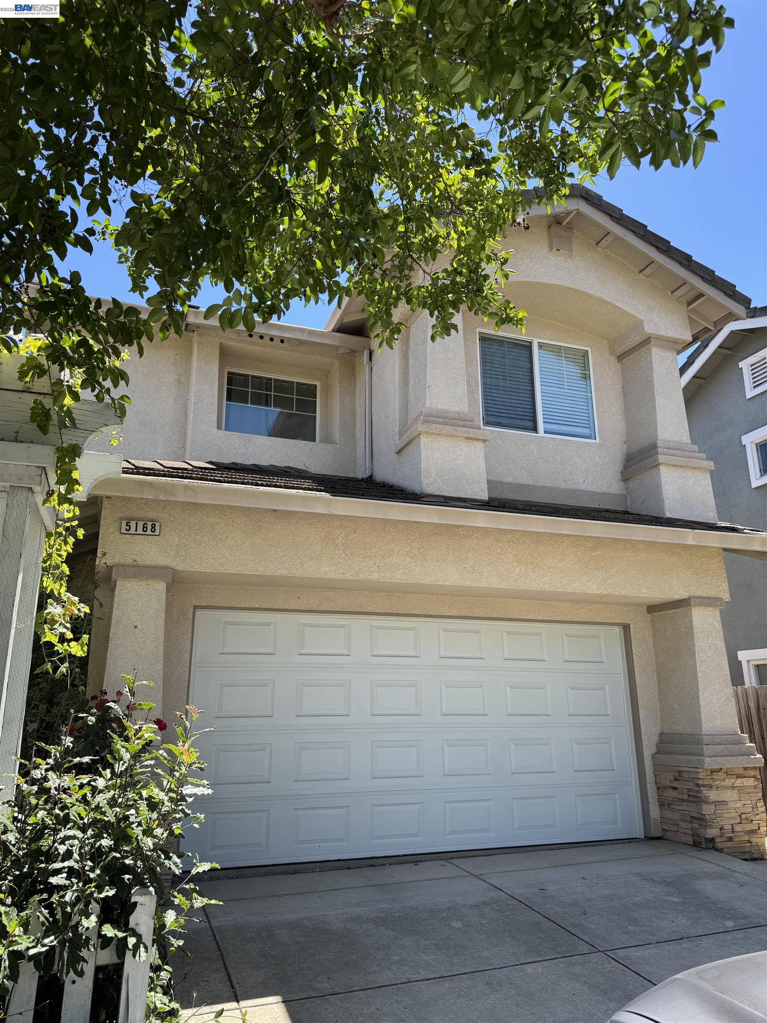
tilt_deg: +15.8
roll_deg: +1.6
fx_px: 709
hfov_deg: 56.8
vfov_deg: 71.6
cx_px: 384
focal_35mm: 24
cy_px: 512
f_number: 1.78
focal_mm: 6.76
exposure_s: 1/1215
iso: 80
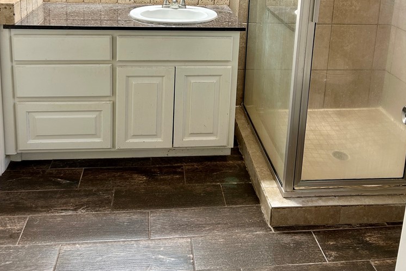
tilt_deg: -12.5
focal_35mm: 37
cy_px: 14
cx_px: 205
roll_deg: -3.2
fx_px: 417
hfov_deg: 51.9
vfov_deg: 33.5
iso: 80
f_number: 1.5
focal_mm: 5.7
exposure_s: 1/60
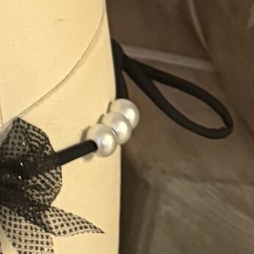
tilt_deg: -6.4
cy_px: -387
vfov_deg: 9.7
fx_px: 1295
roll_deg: +0.7
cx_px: -180
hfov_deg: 10.6
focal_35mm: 156
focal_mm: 6.76
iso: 800
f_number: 1.78
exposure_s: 1/45
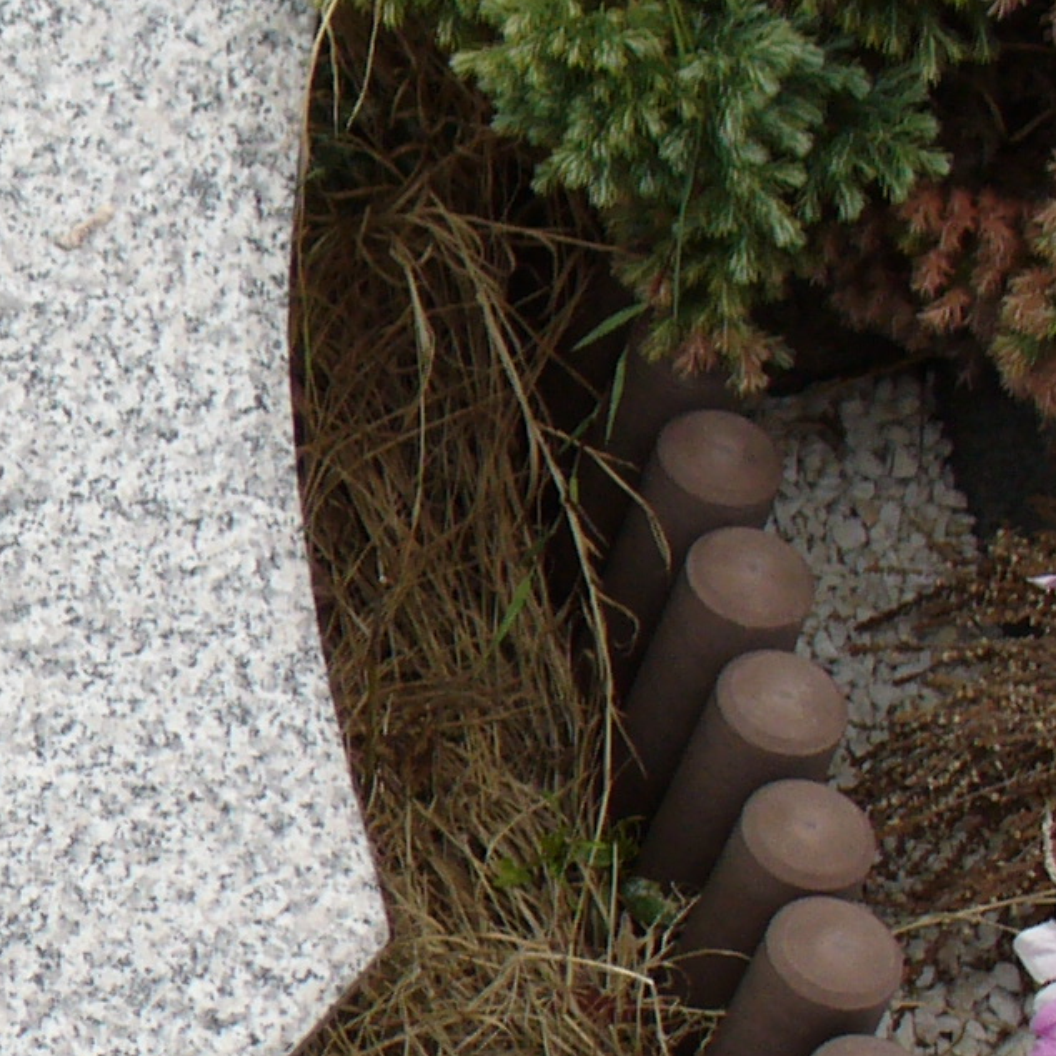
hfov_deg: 12.5
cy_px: 746
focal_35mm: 132
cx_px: -538
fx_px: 4556
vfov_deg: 13.2
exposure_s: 1/320
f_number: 2.8
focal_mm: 6.1
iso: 80
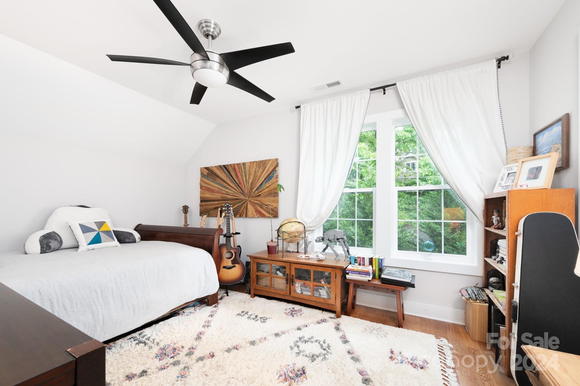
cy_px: 193
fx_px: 225
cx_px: 290
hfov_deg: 104.3
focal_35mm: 14
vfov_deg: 81.1
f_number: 8
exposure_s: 1/8
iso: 200
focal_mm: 14
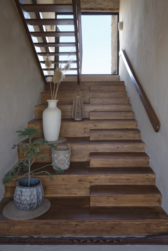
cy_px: 126
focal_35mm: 24
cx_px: 84
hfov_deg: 53.1
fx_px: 168
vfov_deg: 73.7
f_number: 8
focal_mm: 16
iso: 400
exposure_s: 1/25
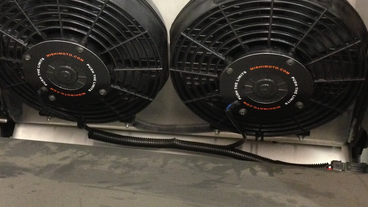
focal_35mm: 60
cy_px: 43
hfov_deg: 34.9
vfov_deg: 19.8
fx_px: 585
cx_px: 176
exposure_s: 1/15
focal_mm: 4.13
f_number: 2.4
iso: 500
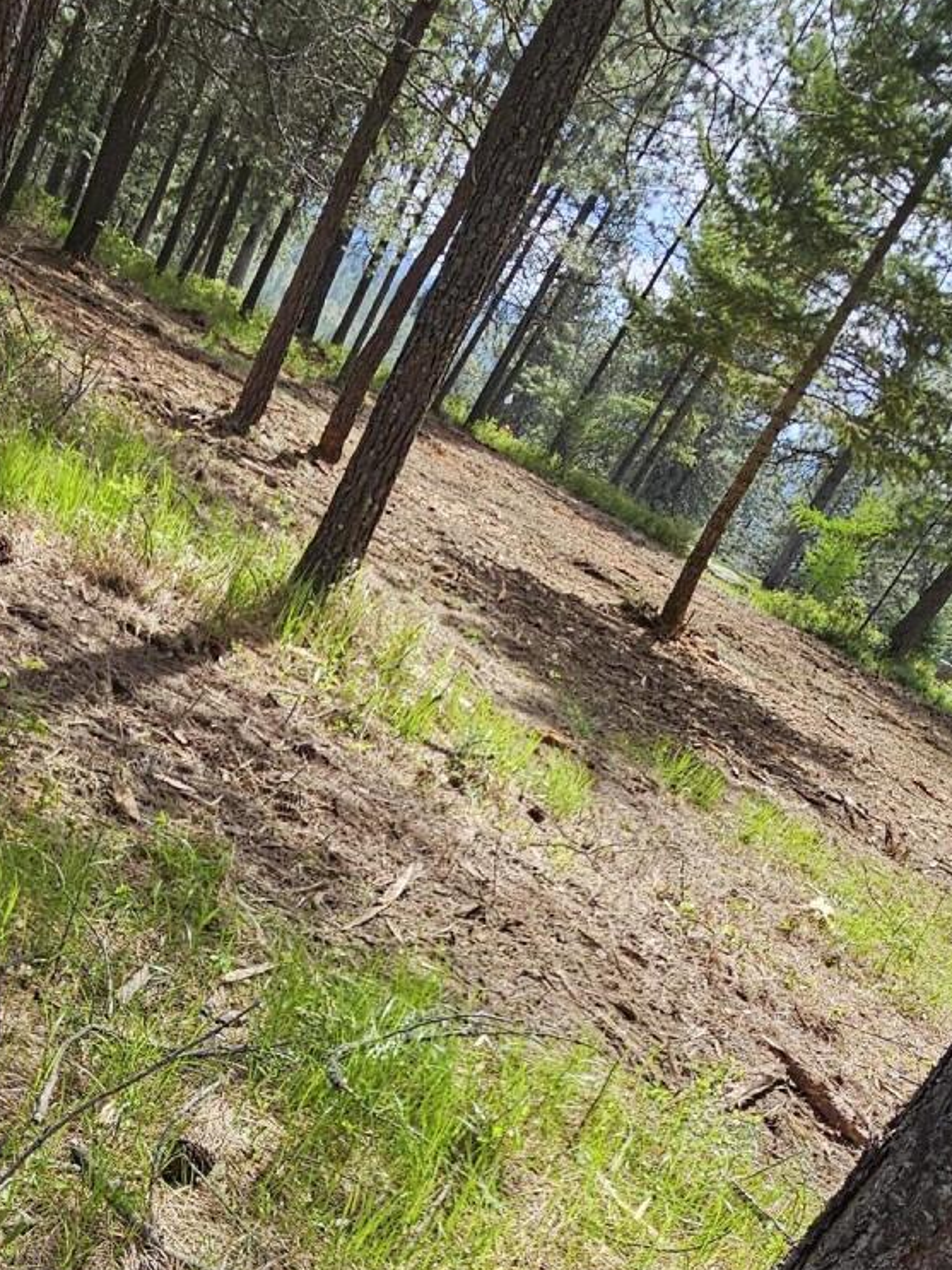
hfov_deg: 39.2
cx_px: 195
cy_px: 976
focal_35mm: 35
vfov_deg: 50.1
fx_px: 1284
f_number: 2.2
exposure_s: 1/816
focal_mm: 2.2
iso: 50
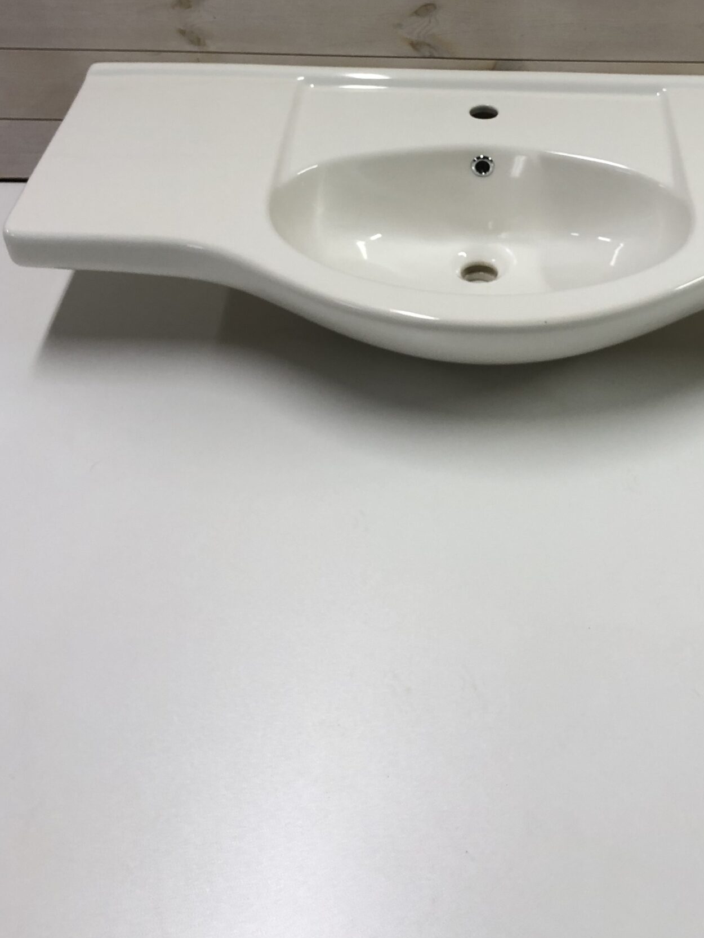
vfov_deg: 42.8
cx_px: 487
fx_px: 1166
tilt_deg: -39.3
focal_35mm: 43
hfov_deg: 33.2
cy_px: 261
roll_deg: -0.1
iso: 25
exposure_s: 1/33
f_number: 1.8
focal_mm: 3.99
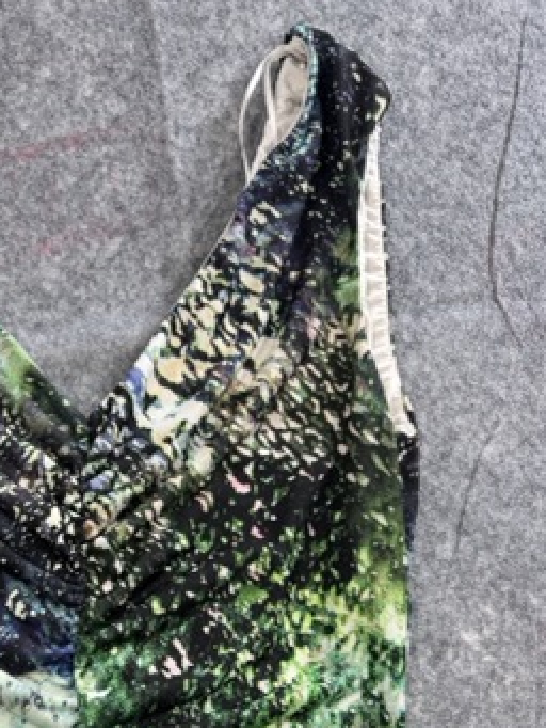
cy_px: 681
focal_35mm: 45
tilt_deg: -62.3
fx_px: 946
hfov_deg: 30.7
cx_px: 51
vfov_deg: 38.6
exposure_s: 1/121
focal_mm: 6.76
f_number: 1.78
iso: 50
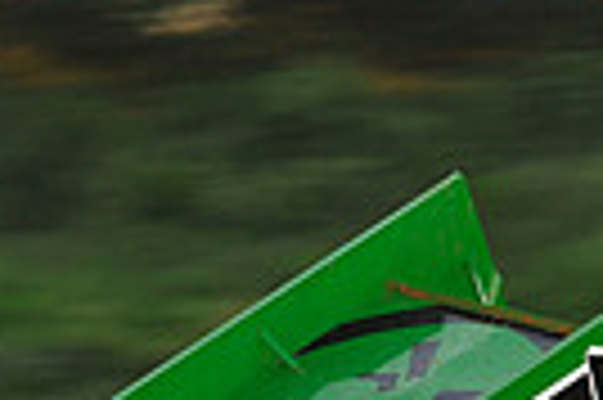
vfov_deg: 2.2
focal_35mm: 628
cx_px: 230
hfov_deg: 3.3
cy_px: 728
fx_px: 10506
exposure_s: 1/320
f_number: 7.1
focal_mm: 145
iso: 800
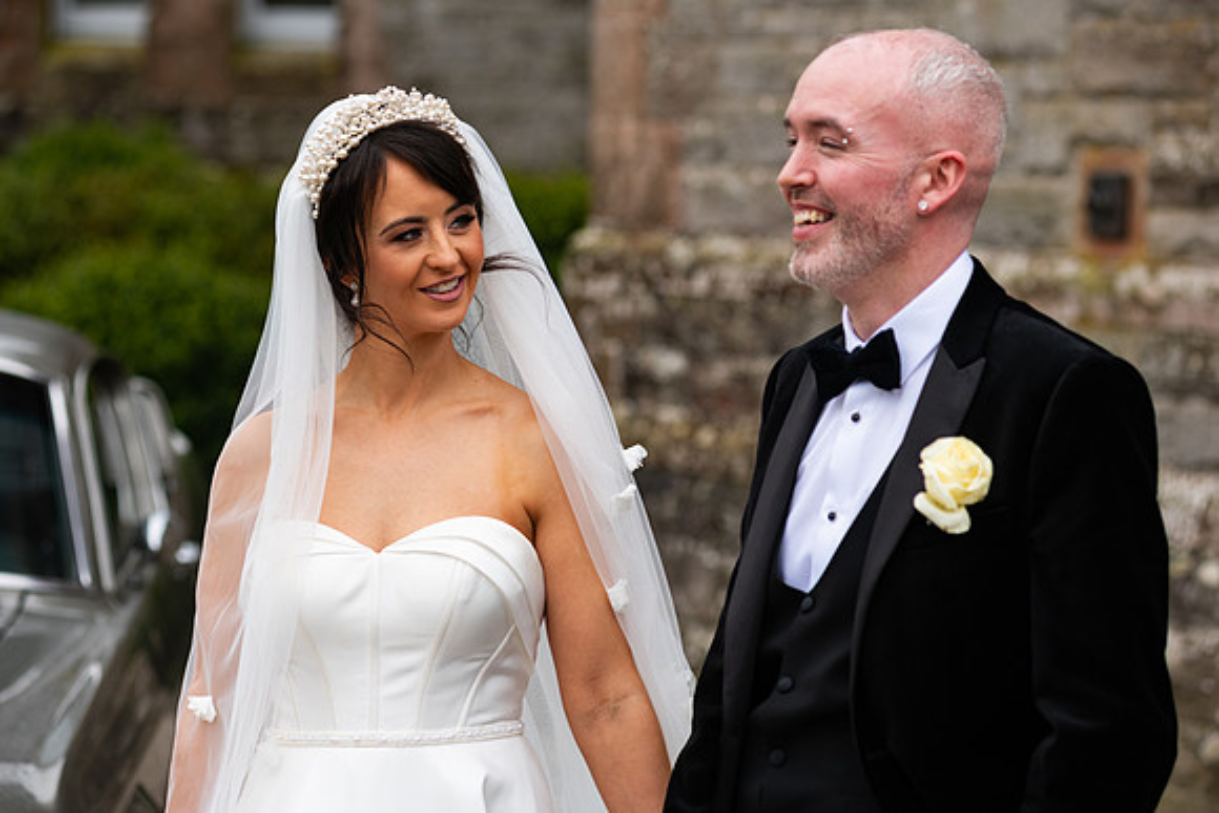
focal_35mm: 112
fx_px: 3793
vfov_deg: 12.2
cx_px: 610
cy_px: 406
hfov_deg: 18.3
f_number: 3.5
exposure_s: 1/160
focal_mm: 112
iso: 160
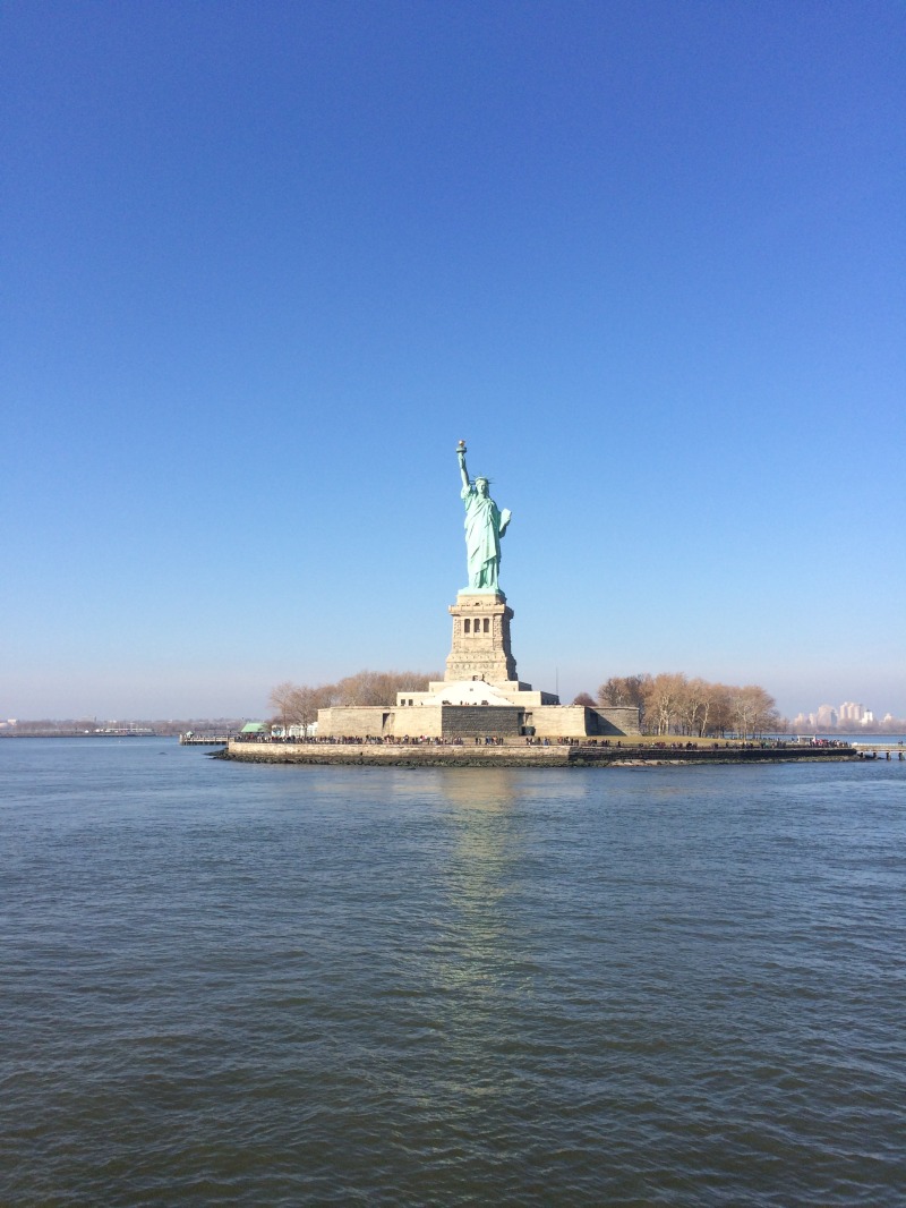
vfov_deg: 61.6
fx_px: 1012
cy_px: 604
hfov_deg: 48.2
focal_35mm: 29
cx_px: 453
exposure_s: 1/2160
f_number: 2.2
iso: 32
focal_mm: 4.15
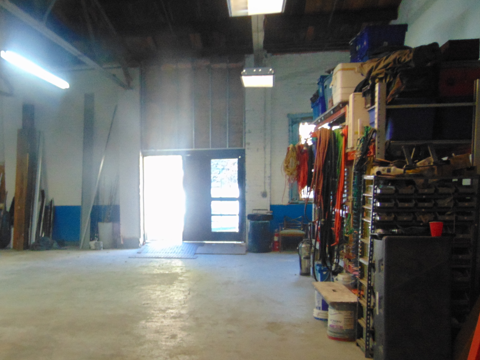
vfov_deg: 36.6
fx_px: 541
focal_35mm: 39
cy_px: 229
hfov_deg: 46.5
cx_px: 133
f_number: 3
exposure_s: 1/30
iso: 320
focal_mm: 4.5
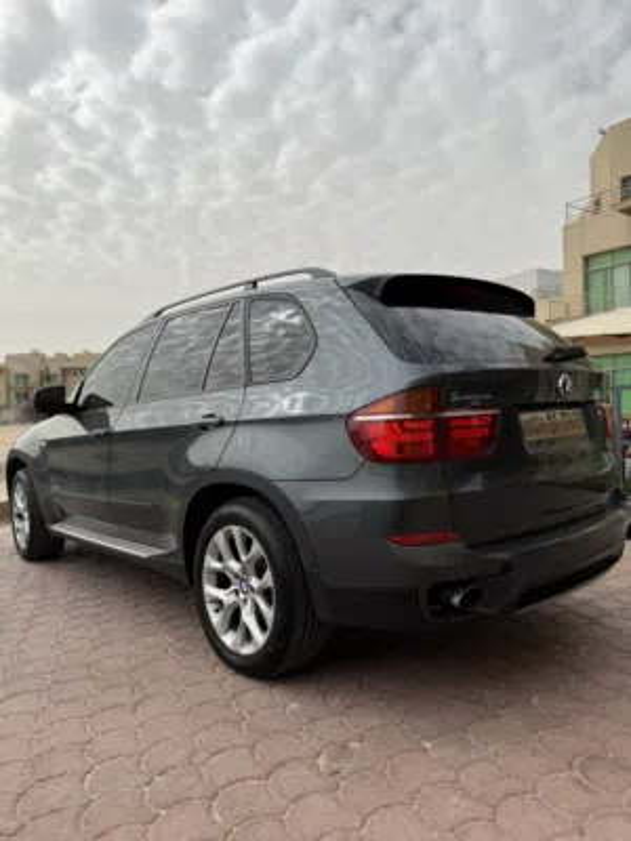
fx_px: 583
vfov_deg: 71.6
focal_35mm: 24
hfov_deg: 56.8
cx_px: 316
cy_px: 420
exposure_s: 1/6711
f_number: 1.78
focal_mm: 6.76
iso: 80
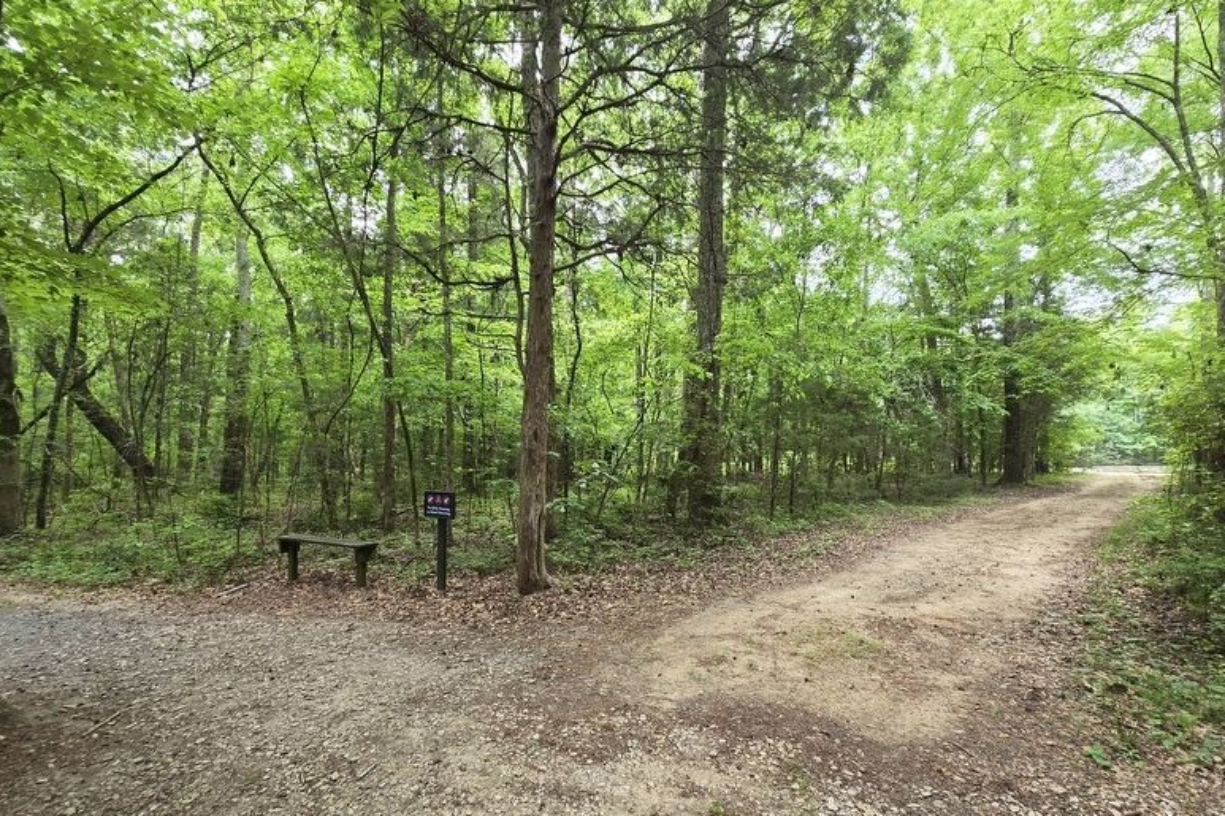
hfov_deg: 104.3
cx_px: 623
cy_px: 472
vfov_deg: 80.6
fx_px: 476
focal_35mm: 14
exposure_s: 1/120
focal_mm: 2.2
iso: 64
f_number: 2.2
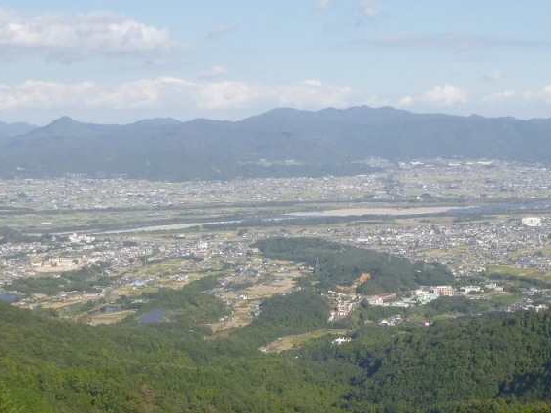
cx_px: 336
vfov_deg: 22.5
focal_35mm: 65
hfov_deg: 29.7
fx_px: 1034
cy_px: 264
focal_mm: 6.4
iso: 100
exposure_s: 1/400
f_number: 4.4
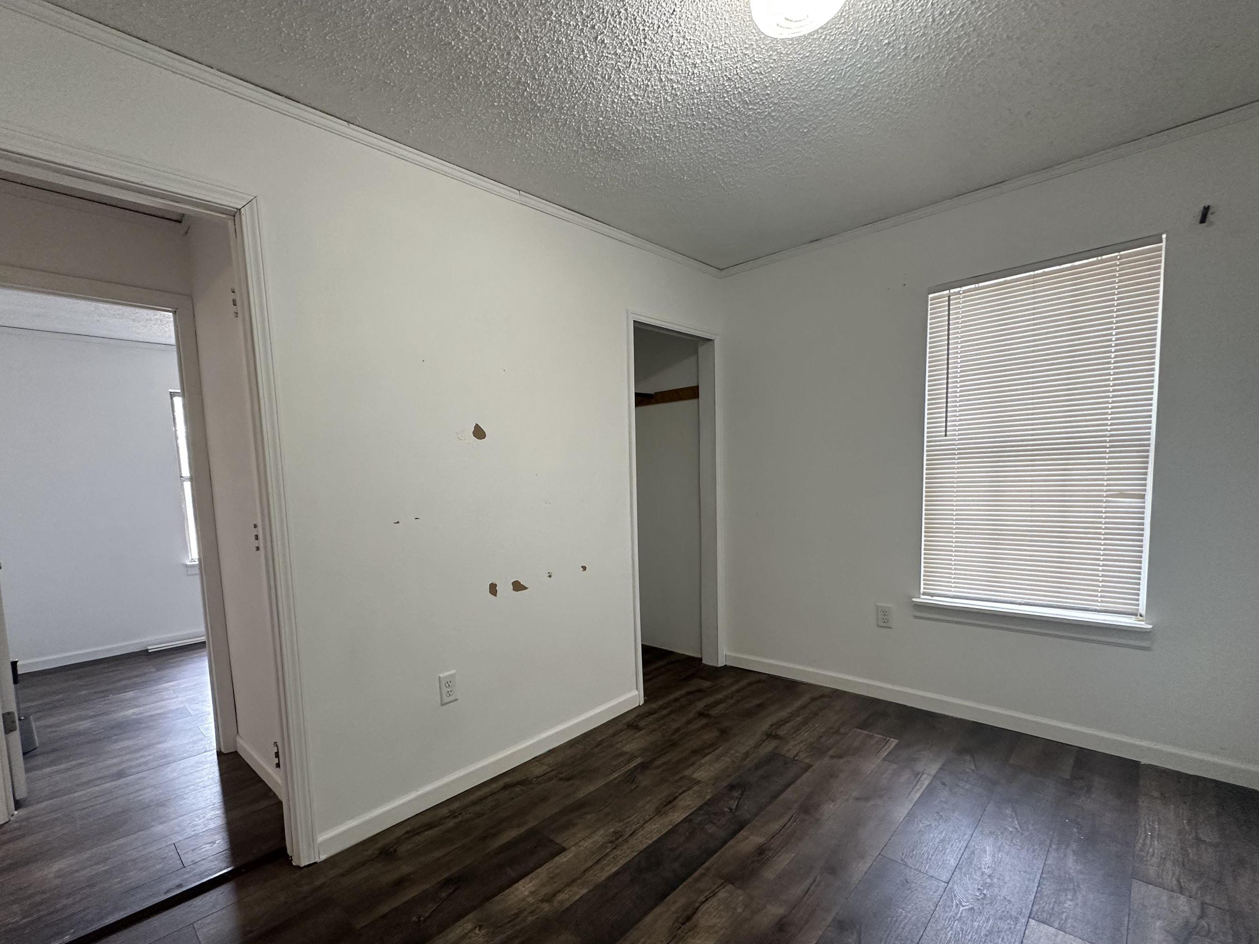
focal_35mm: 16
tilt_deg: -6.6
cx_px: 578
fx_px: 582
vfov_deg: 77.7
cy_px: 533
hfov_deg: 94.3
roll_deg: +1.6
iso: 250
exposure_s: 1/120
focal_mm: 2.22
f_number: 2.2
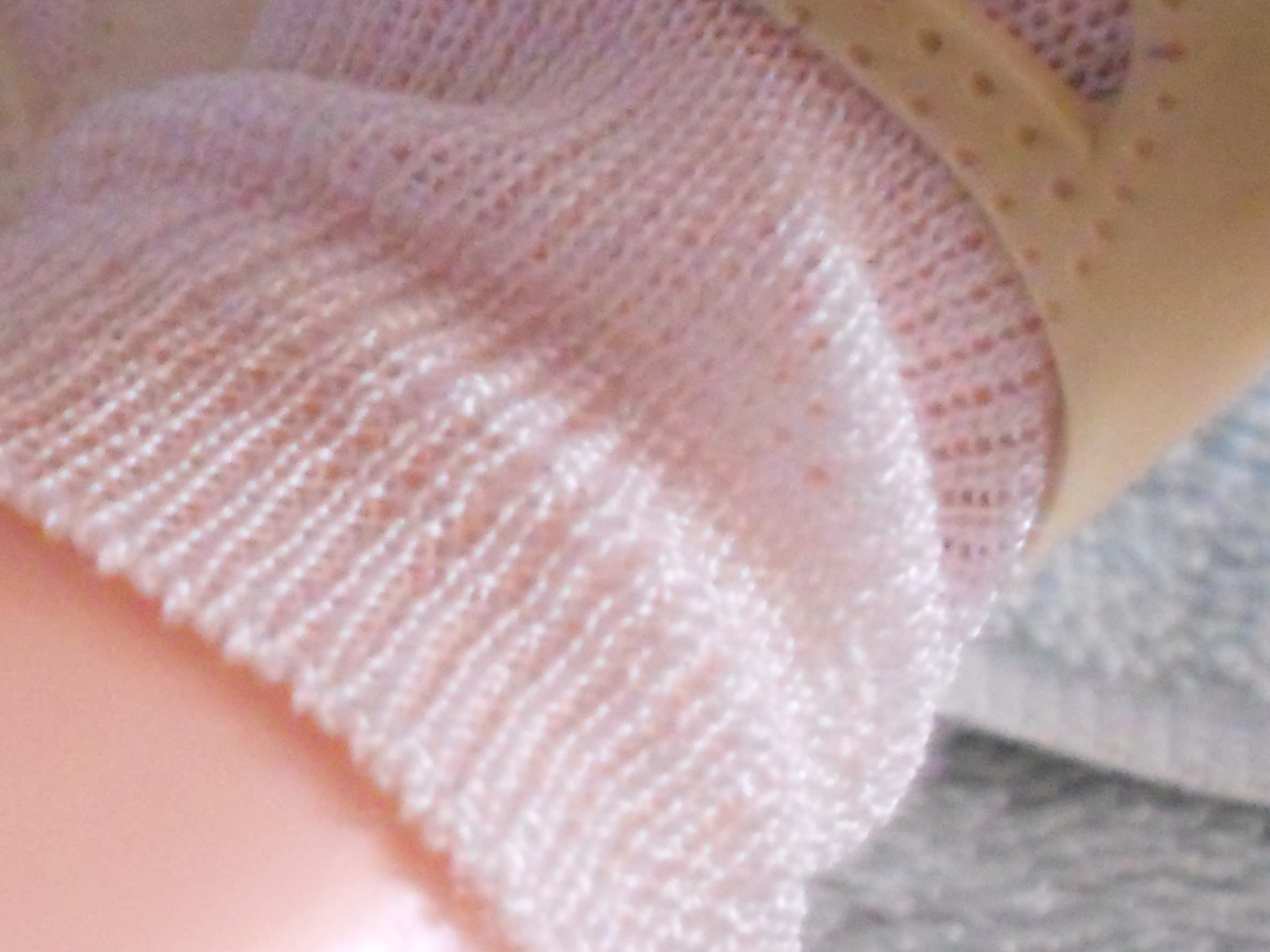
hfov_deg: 17.3
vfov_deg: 13.3
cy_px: 197
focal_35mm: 111
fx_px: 4073
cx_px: 7
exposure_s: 1/8
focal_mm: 5.8
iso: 640
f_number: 3.5
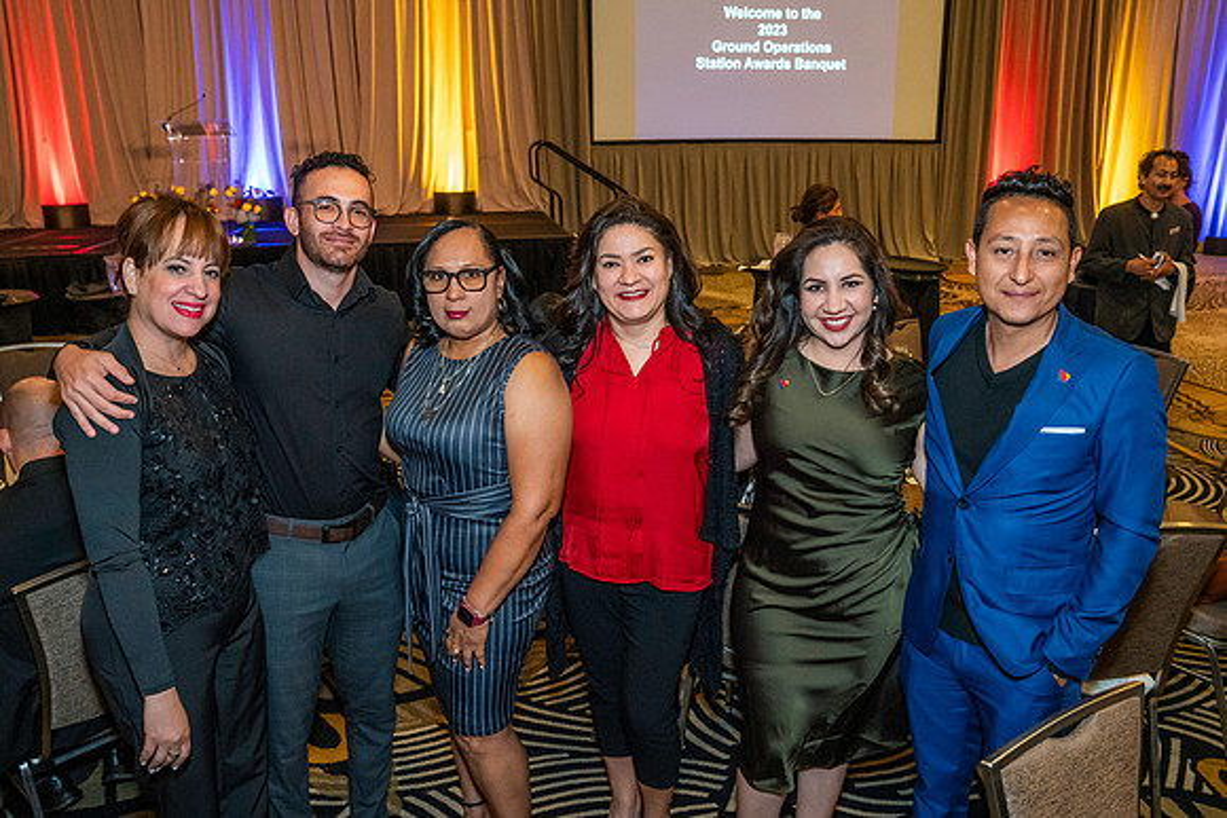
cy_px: 461
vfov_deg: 44.7
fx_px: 994
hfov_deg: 63.3
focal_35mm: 29
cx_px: 587
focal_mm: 24
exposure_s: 1/125
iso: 4000
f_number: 4.5
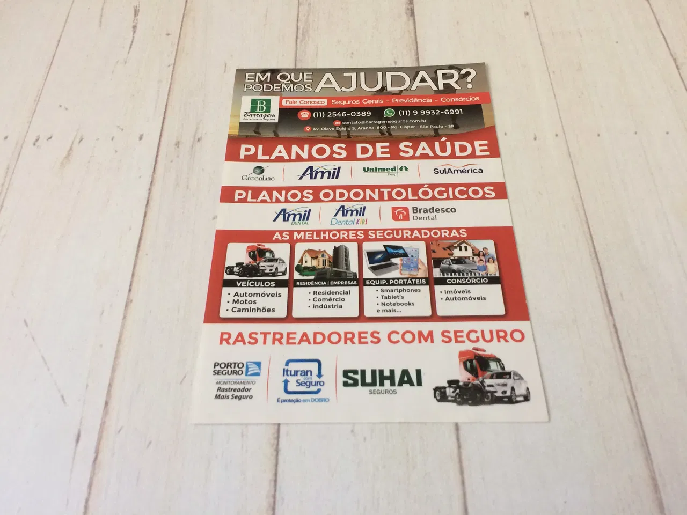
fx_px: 576
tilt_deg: -60.0
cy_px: 258
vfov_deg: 48.2
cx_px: 344
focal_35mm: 29
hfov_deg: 61.7
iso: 40
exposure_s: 1/30
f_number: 2.2
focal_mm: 4.15
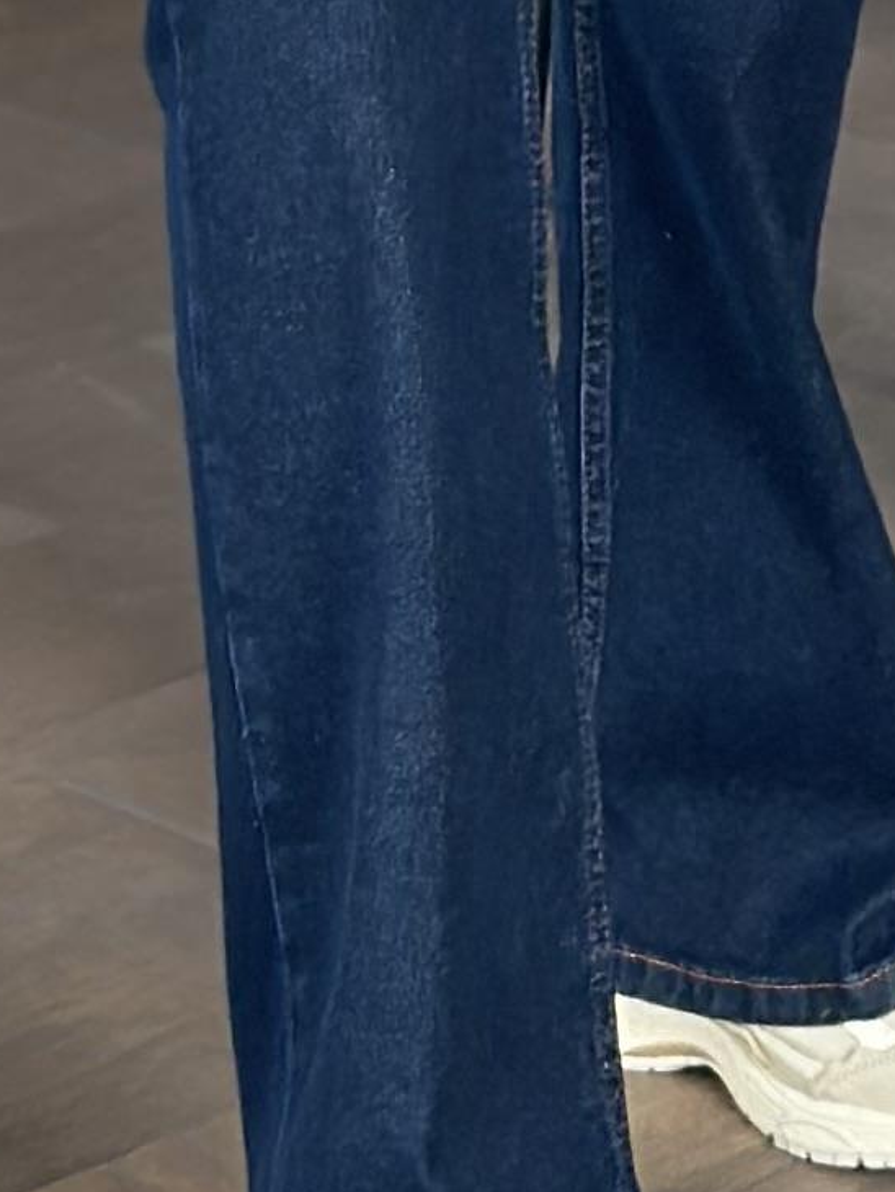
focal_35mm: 265
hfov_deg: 5.6
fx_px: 9130
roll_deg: +4.0
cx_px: 696
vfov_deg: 7.2
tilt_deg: -17.5
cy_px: -1179
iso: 125
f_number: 1.78
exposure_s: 1/62
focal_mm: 6.86
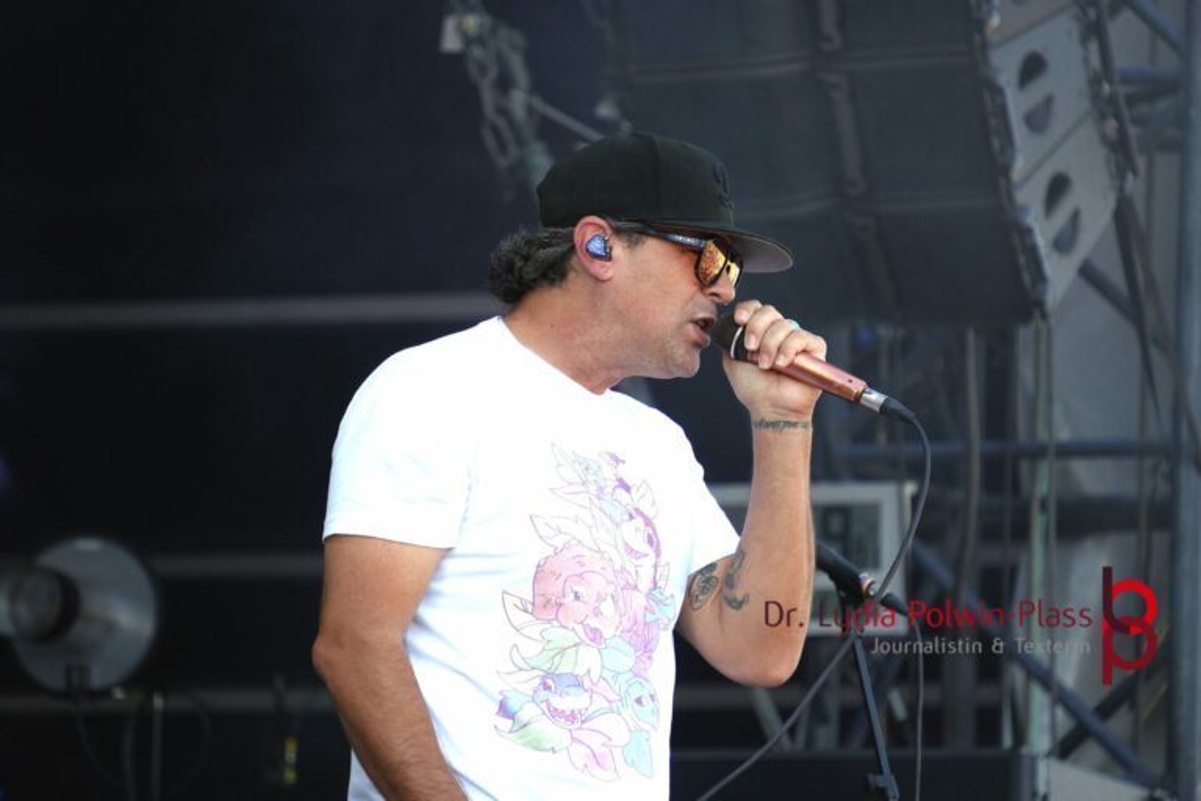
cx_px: 600
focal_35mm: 282
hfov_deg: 7.3
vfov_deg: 4.9
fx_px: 9407
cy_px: 400
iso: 500
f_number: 6.3
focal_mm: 188
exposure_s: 1/320
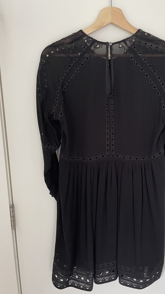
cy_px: 148
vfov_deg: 66.1
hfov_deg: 39.7
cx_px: 109
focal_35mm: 29
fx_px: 226
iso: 125
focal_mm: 4.2
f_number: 1.6
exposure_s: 1/84
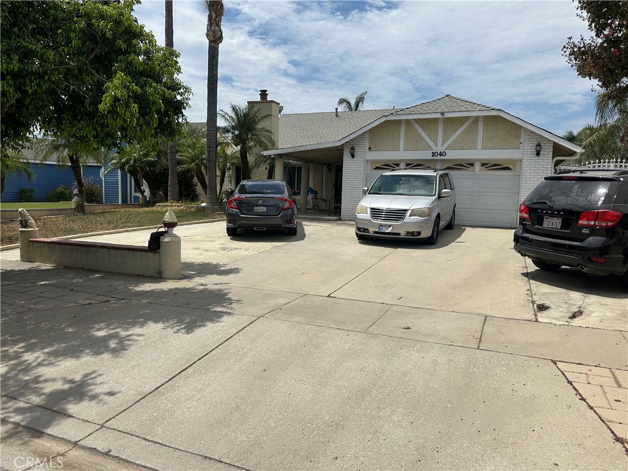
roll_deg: -1.4
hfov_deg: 71.6
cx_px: 314
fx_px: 435
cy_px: 236
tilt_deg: -6.1
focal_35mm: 24
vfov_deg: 56.8
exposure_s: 1/9709
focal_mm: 6.86
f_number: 1.78
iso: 80
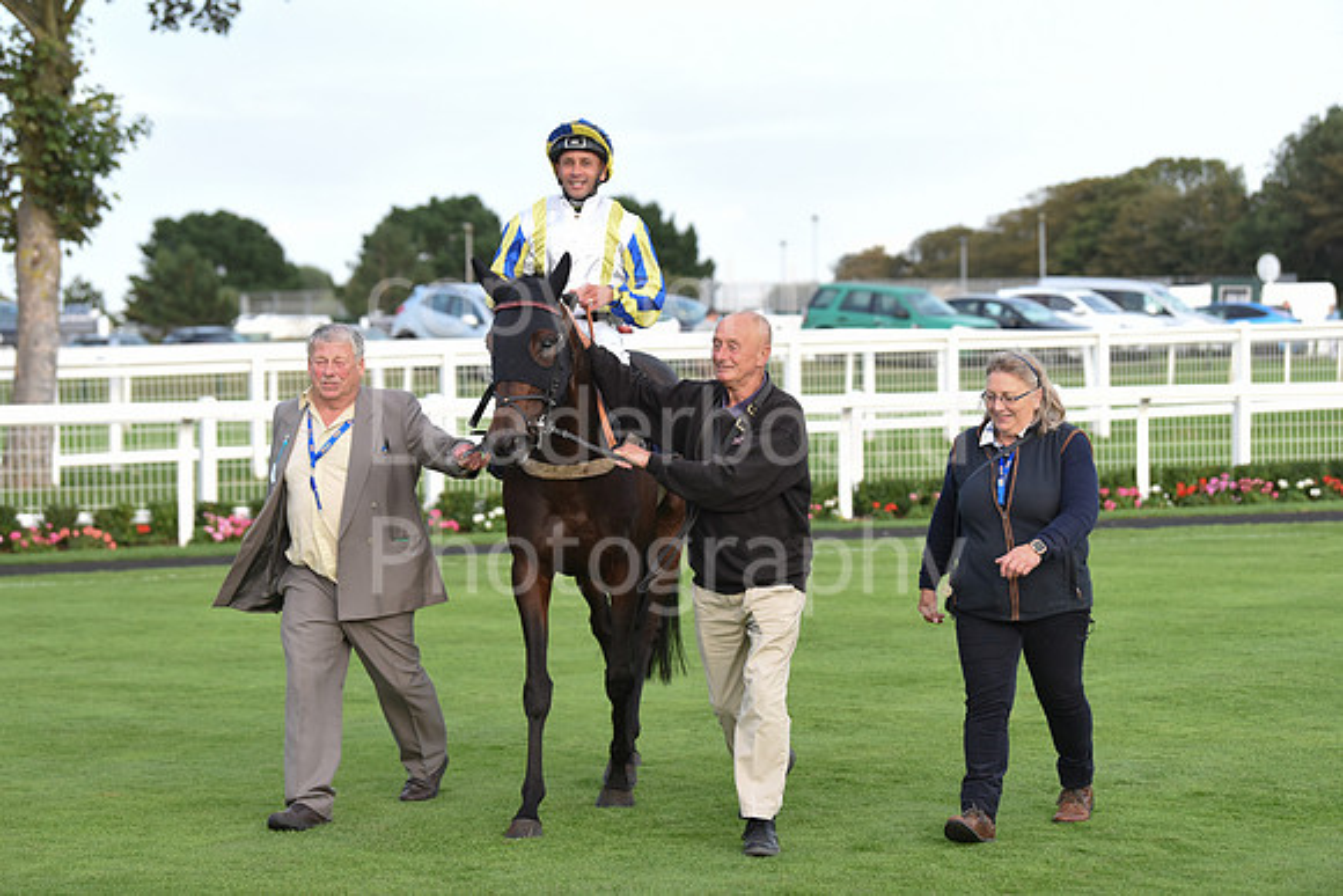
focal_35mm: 98
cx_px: 672
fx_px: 3657
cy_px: 448
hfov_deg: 20.8
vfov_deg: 14.0
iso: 1600
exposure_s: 1/1000
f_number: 4
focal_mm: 98
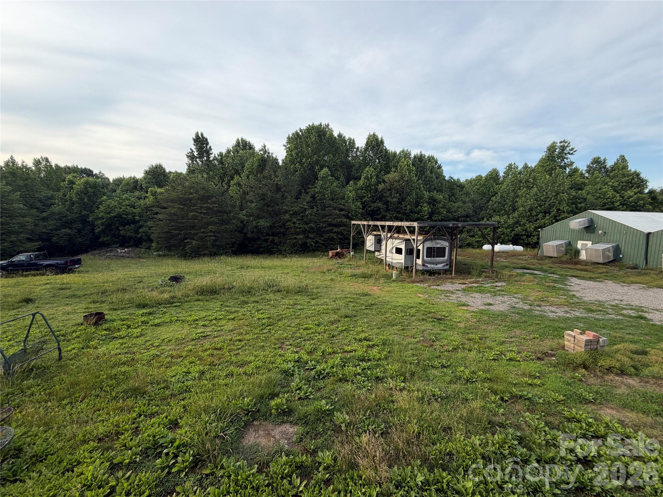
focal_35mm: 14
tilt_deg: -5.6
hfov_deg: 102.1
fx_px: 268
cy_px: 248
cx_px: 332
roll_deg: -1.7
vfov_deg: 85.7
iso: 40
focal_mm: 2.22
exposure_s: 1/564
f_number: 2.2
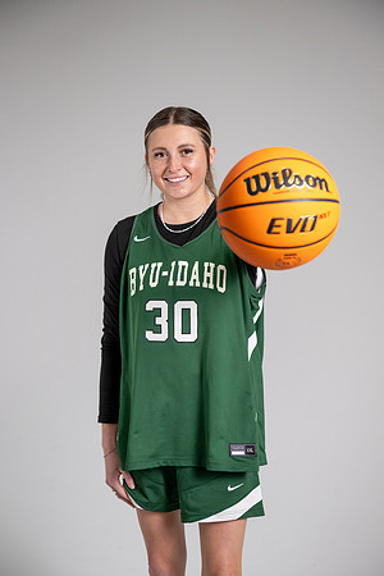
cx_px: 192
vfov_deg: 32.4
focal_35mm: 62
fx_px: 992
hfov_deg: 21.9
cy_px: 288
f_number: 3.5
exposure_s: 1/500
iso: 1250
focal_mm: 62
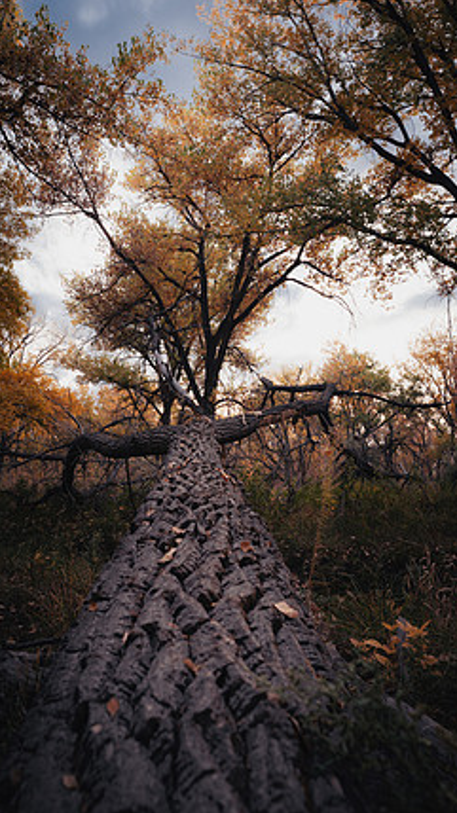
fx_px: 474
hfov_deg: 51.4
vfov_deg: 81.2
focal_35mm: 22
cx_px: 207
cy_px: 423
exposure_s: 1/60
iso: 200
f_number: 5.6
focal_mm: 20
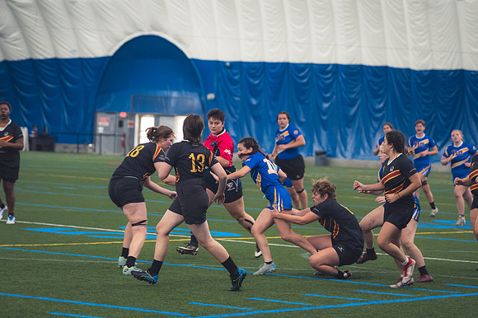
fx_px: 2030
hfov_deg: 13.4
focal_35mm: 153
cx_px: 239
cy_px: 159
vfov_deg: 9.0
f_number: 2.8
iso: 2500
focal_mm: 102
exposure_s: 1/320
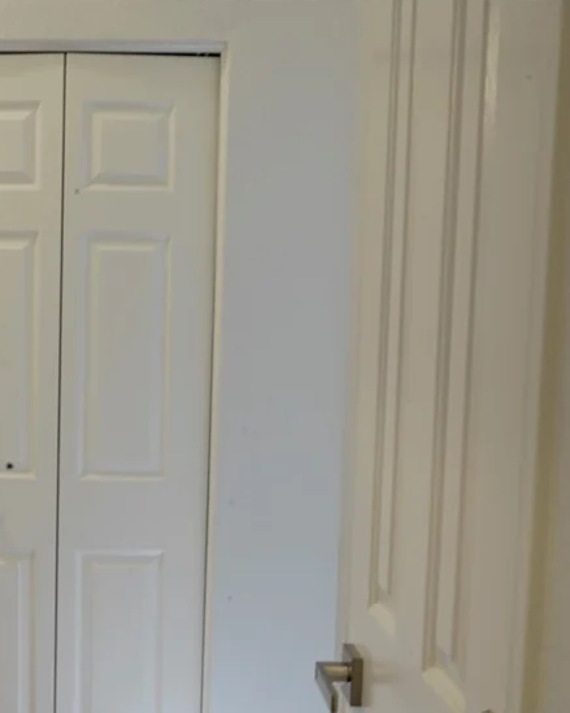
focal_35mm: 49
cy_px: 440
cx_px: 105
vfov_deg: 37.8
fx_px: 1034
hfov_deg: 30.0
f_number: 22
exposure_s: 1/8
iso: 2500
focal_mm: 28
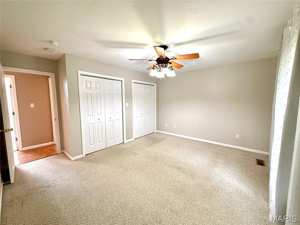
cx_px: 150
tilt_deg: -5.3
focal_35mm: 14
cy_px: 112
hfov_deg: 102.1
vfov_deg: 85.7
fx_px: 121
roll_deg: +0.0
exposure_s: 1/60
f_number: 2.2
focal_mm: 2.22
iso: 400
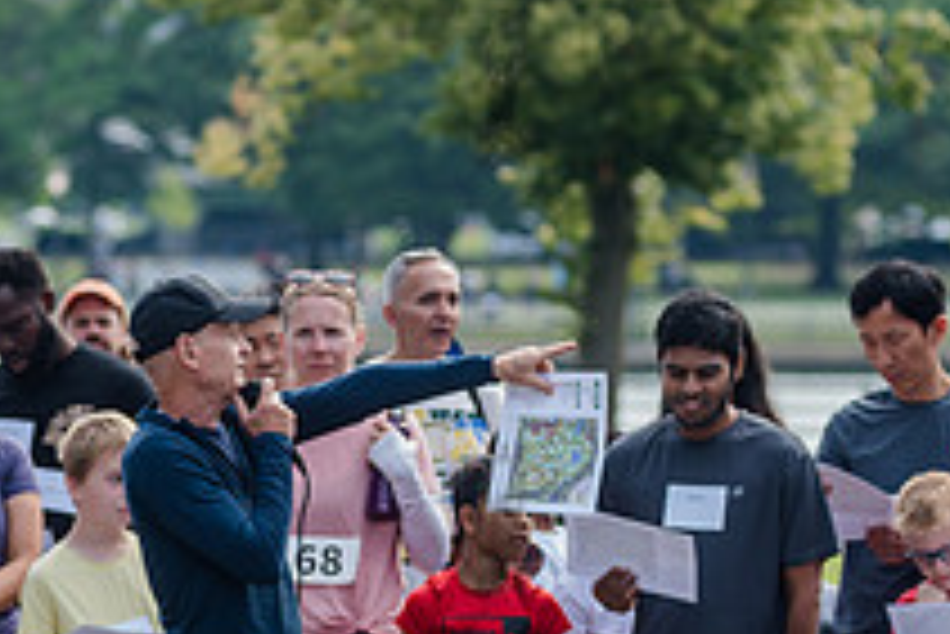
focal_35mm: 398
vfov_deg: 3.5
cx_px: 500
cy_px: 519
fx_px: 10510
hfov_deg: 5.2
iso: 200
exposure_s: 1/500
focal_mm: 145
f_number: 4
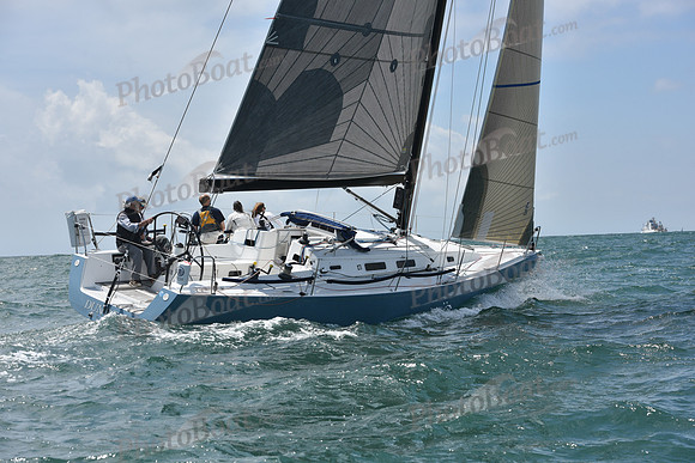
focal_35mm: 70
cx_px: 348
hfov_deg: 28.8
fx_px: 1352
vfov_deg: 19.5
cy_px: 232
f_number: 7.1
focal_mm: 70
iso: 250
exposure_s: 1/1250
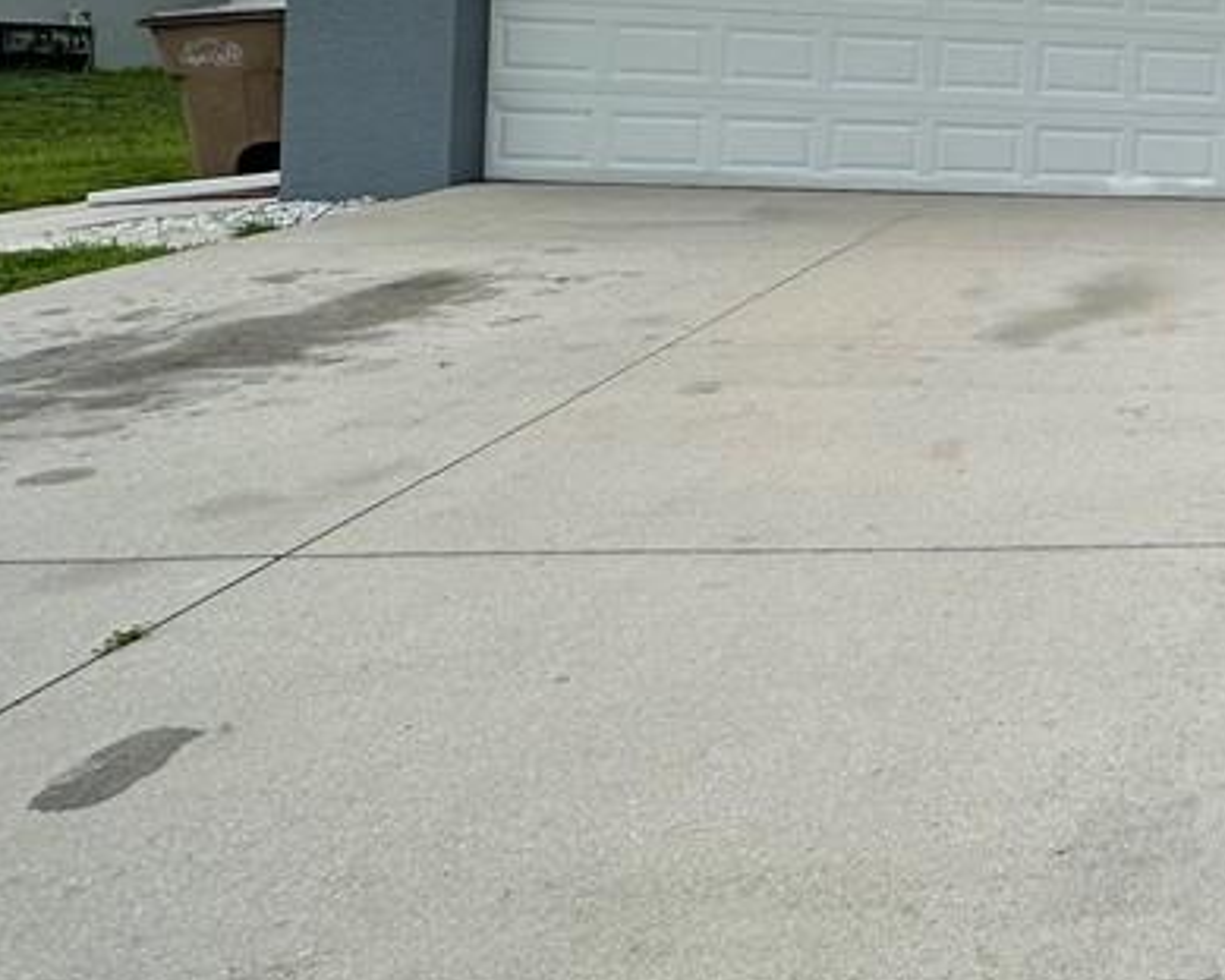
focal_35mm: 36
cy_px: 91
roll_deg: -2.3
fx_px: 1305
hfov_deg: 35.3
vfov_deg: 38.2
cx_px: 1578
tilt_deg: -1.0
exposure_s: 1/2353
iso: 40
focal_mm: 2.22
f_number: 2.2
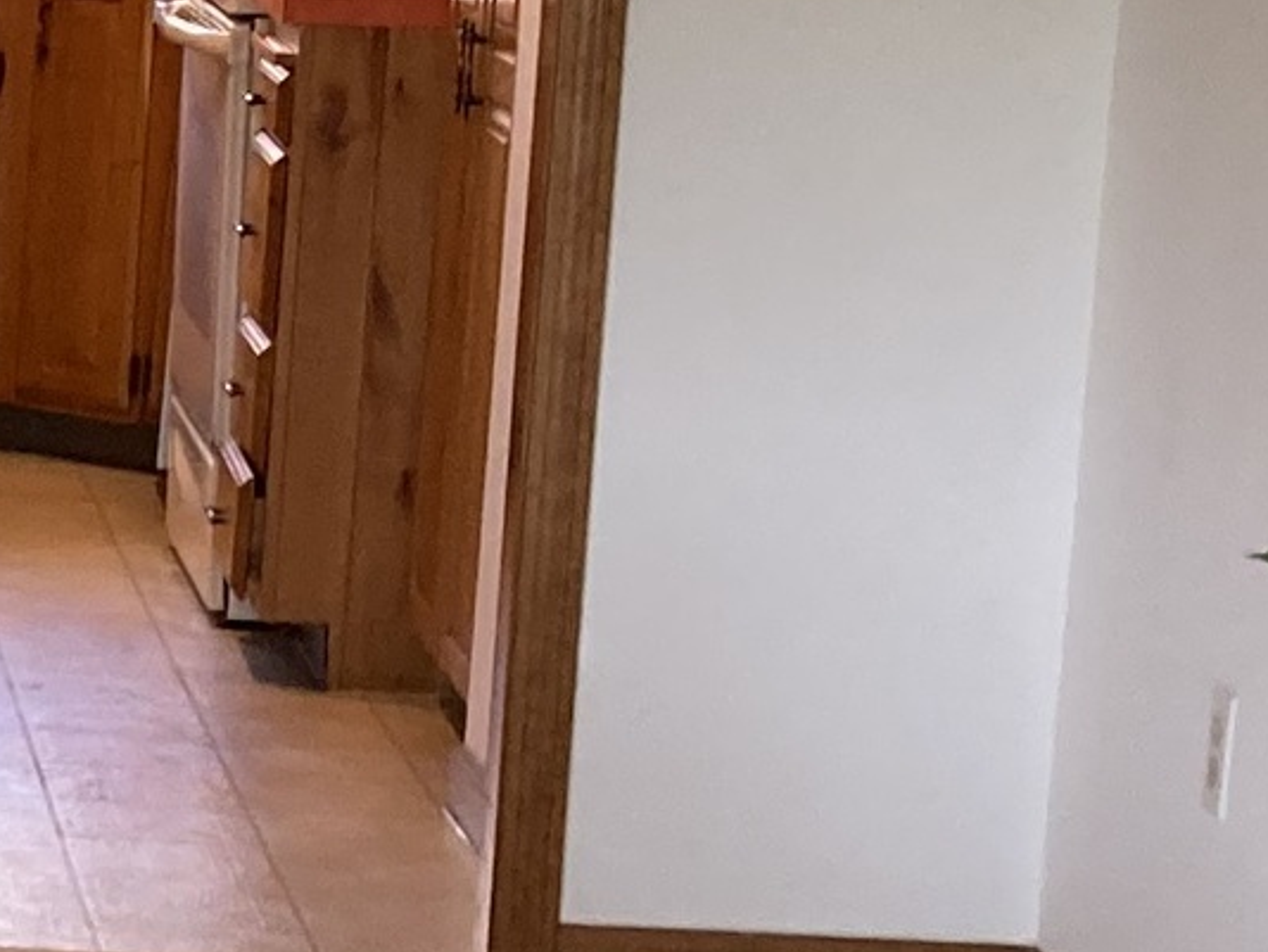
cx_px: -1418
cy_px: 506
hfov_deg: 11.0
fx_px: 5900
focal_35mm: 161
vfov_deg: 9.2
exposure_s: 1/60
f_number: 1.8
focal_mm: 3.99
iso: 100
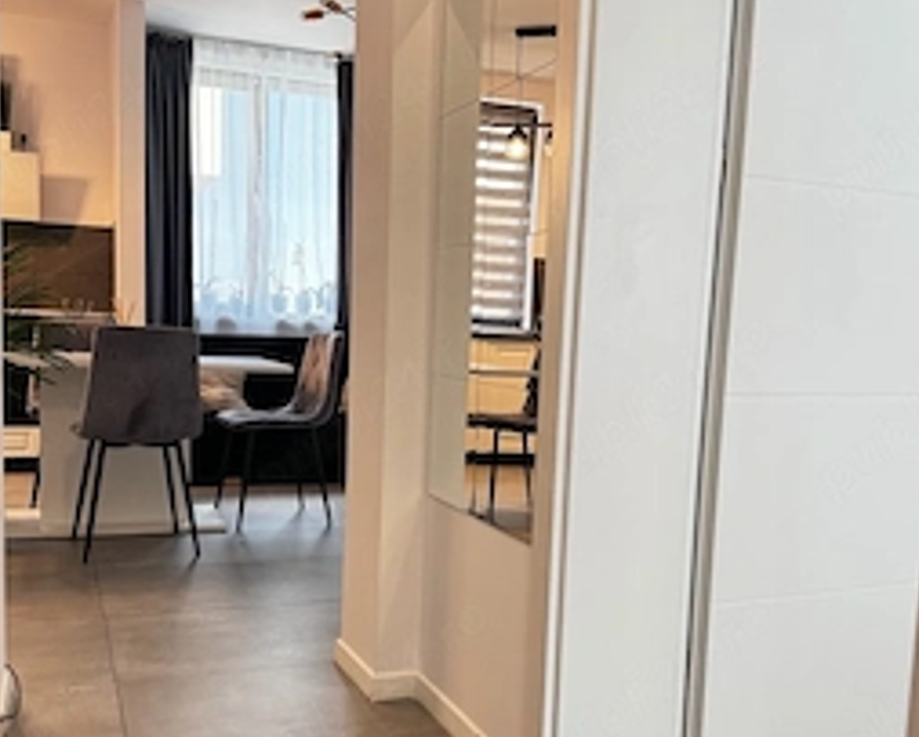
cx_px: 443
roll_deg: -2.3
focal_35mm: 37
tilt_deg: -6.2
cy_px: 450
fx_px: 1008
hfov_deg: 49.0
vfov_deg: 40.0
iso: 250
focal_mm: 6.76
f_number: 1.78
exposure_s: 1/50
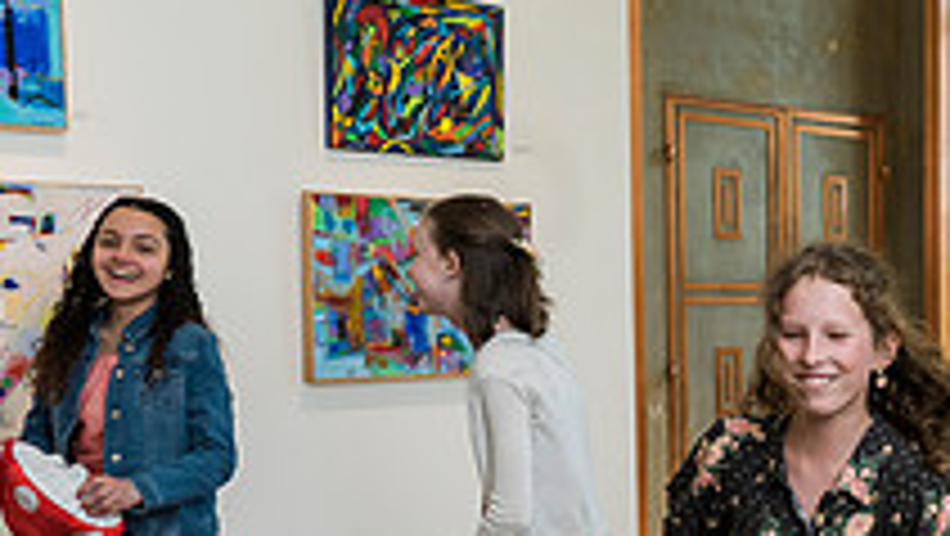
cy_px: 462
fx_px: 1739
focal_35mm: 69
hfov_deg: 27.8
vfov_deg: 17.3
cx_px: 1054
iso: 1250
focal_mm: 24
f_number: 6.3
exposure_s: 1/125
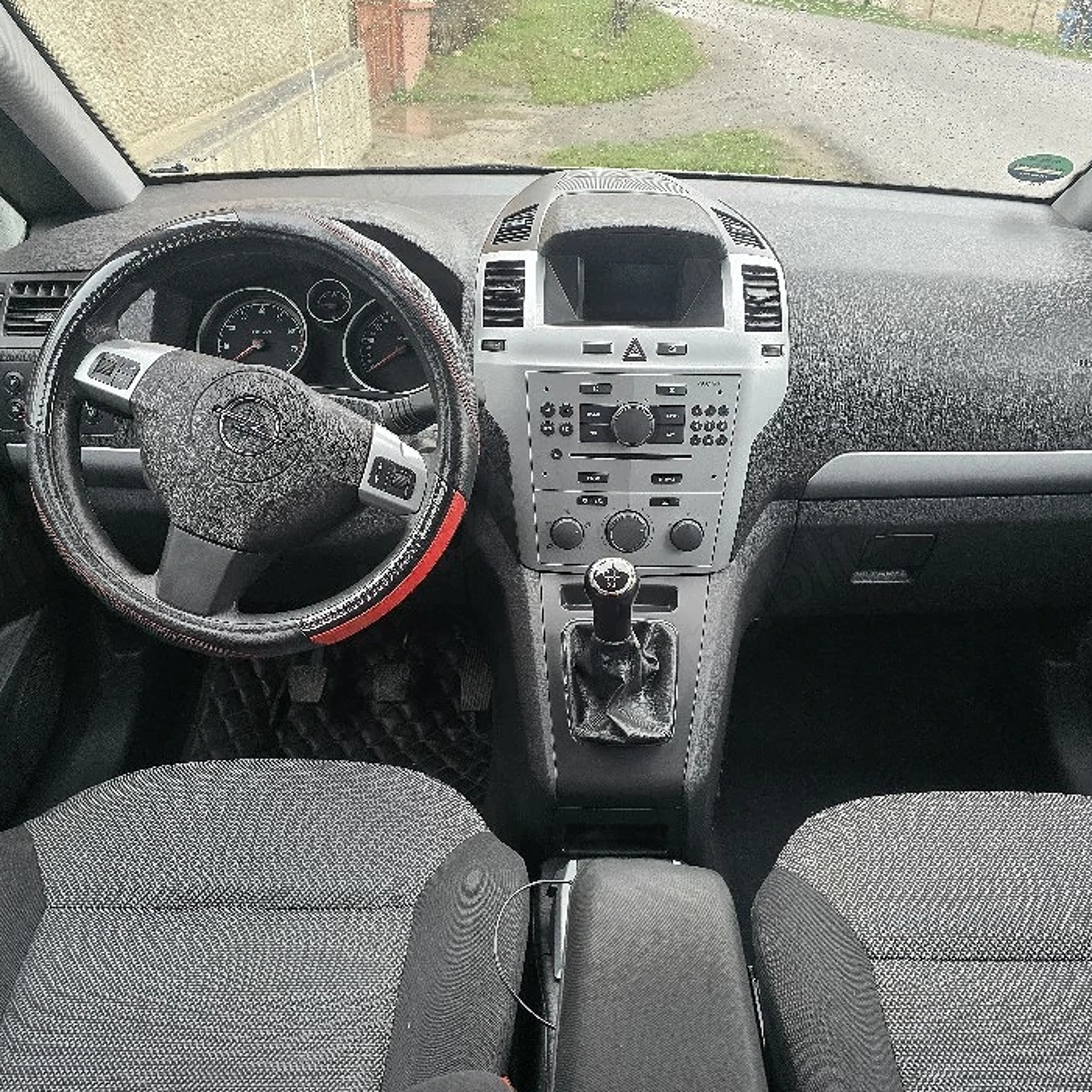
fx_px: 1035
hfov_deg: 55.6
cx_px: 547
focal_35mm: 29
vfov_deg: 55.6
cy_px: 559
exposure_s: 1/182
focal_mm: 6.3
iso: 160
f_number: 1.7
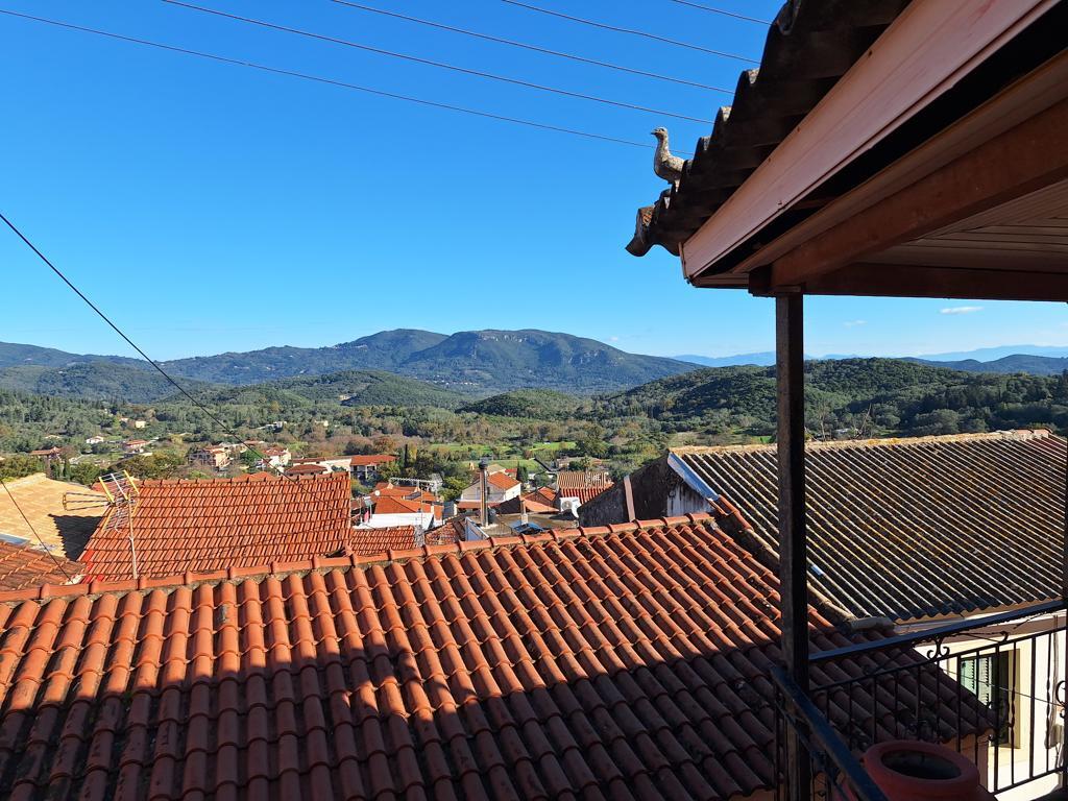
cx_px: 534
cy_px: 400
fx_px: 710
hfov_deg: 73.9
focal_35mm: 23
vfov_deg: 58.9
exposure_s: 1/2273
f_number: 1.8
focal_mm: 5.54
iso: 40
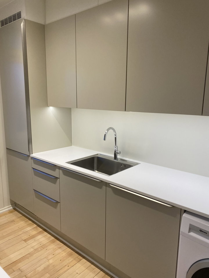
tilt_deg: -9.1
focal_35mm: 26
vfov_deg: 67.3
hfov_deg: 53.1
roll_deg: +0.2
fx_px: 209
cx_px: 104
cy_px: 139
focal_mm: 4.25
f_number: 1.8
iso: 100
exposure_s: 1/100
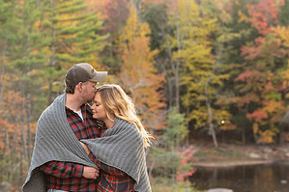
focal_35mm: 136
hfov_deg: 15.0
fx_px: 1091
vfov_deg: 10.0
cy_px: 170
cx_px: 78
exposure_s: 1/250
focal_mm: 70
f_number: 3.5
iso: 500
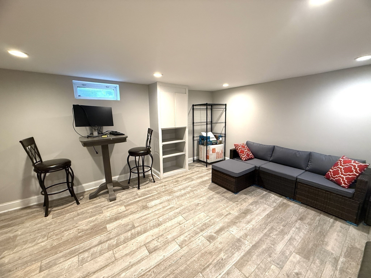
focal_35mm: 14
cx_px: 186
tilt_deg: -9.8
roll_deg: +0.8
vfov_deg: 85.7
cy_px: 139
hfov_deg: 102.1
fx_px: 150
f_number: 2.2
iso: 320
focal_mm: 2.22
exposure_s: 1/60
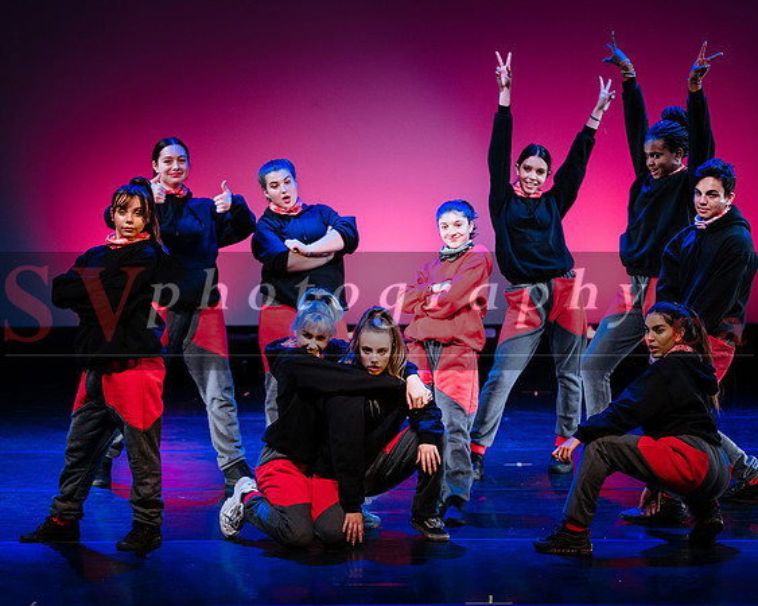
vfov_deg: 10.6
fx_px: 3258
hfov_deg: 13.3
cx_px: 379
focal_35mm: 145
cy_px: 303
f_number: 2.8
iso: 1250
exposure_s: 1/400
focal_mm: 129
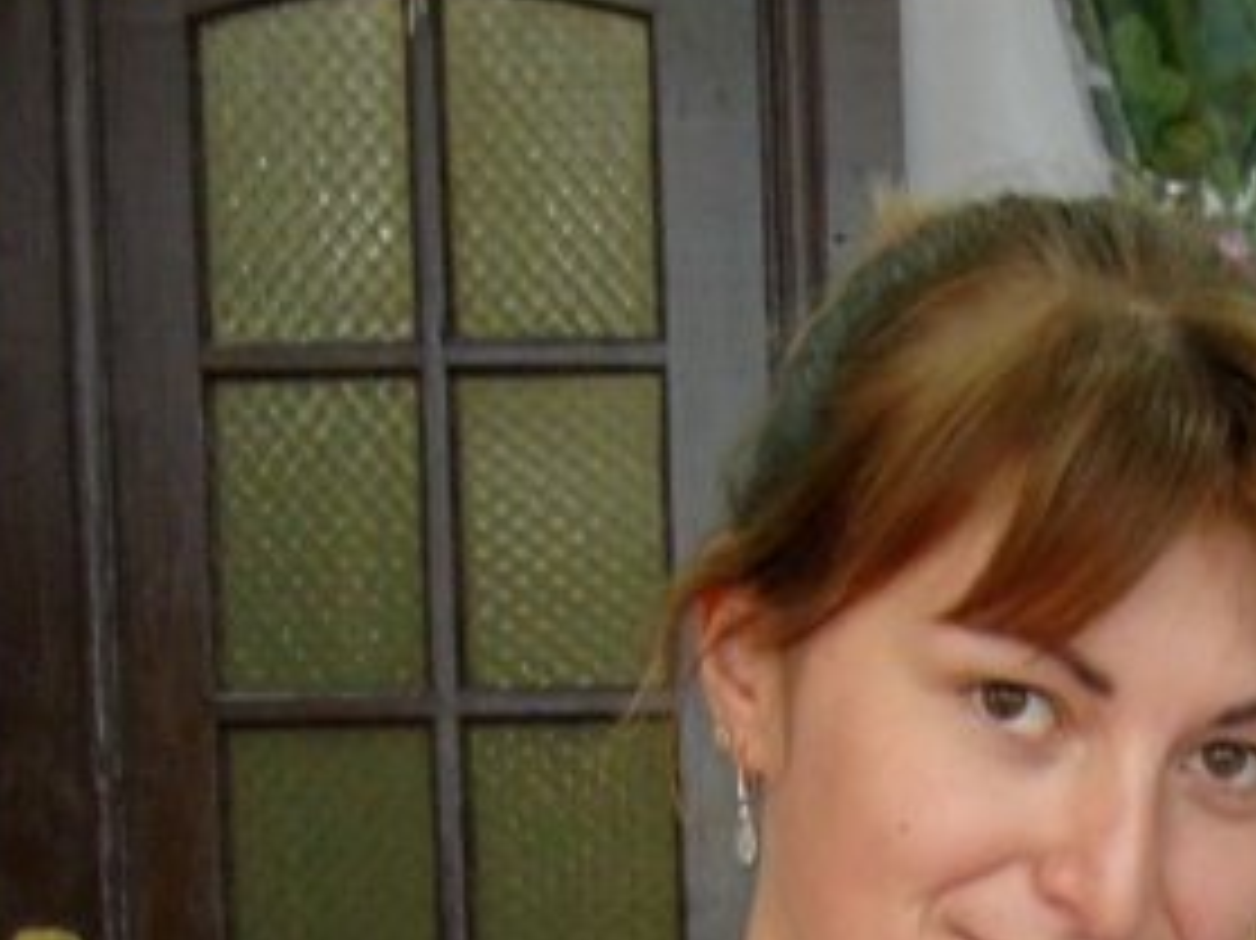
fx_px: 4787
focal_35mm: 132
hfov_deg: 14.4
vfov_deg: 10.9
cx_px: 1531
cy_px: 1291
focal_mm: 8.2
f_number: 4.1
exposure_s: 1/20
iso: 500
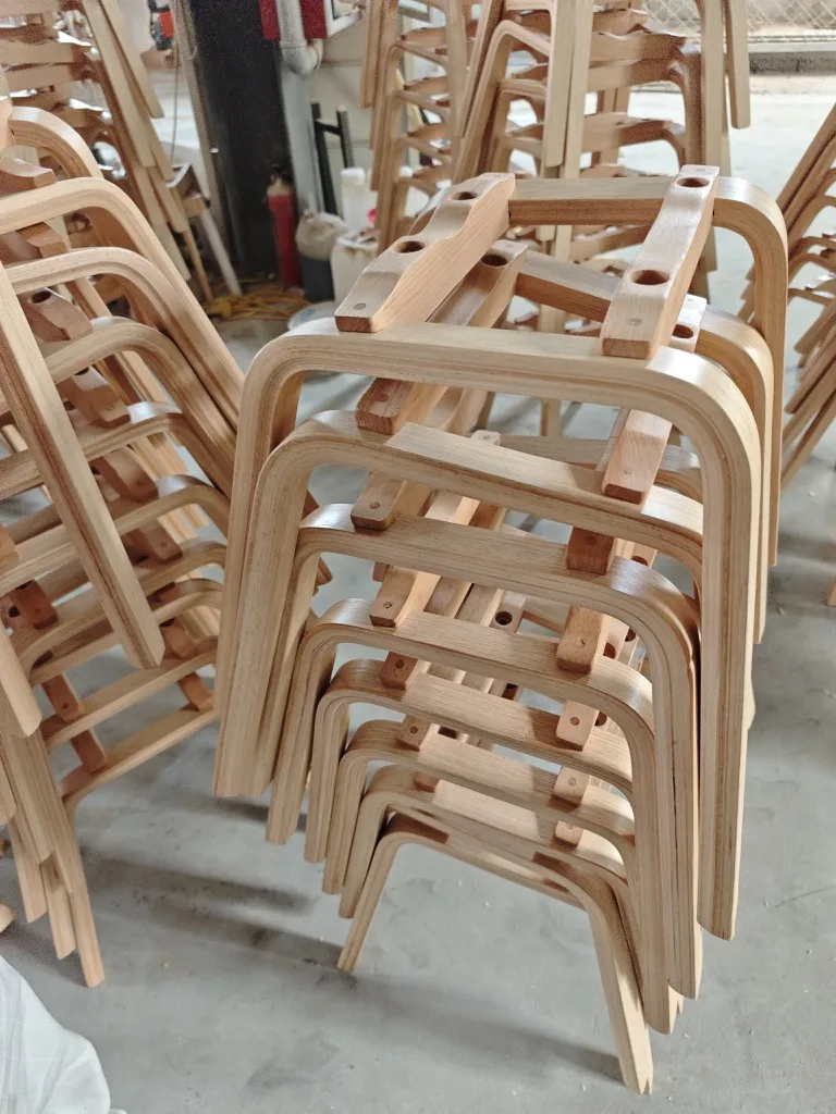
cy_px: 557
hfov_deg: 58.9
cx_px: 418
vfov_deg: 73.9
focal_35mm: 23
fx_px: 741
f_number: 1.44
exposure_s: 1/50
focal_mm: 6.68
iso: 400
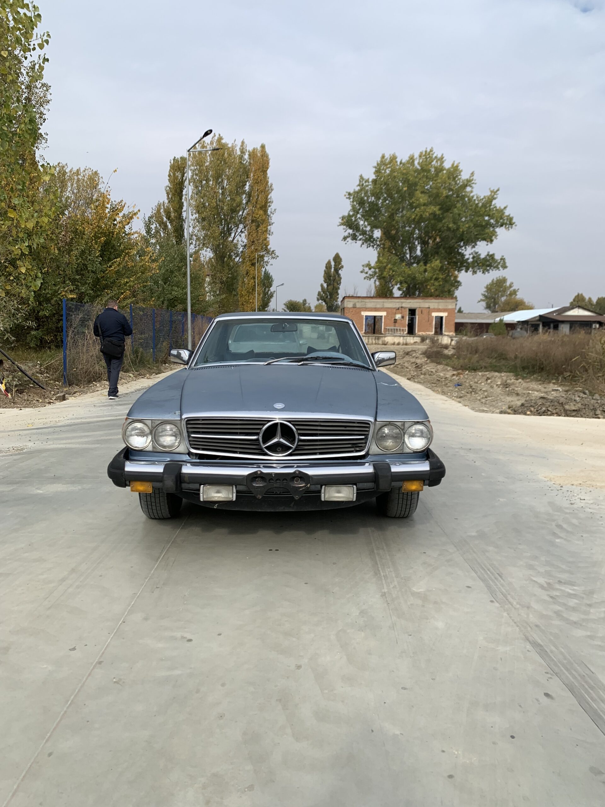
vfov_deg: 67.3
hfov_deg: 53.1
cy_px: 404
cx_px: 302
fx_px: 606
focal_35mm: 26
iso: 25
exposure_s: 1/2160
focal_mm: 4.25
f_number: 1.8
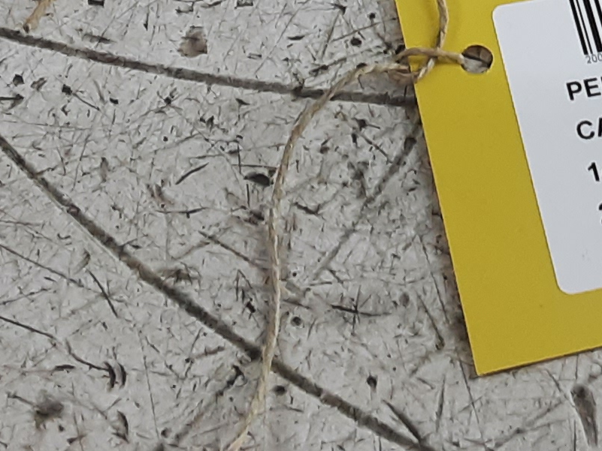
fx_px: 1913
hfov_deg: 17.5
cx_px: 600
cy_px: -331
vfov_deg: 12.4
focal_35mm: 110
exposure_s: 1/50
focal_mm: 2.91
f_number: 1.9
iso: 80
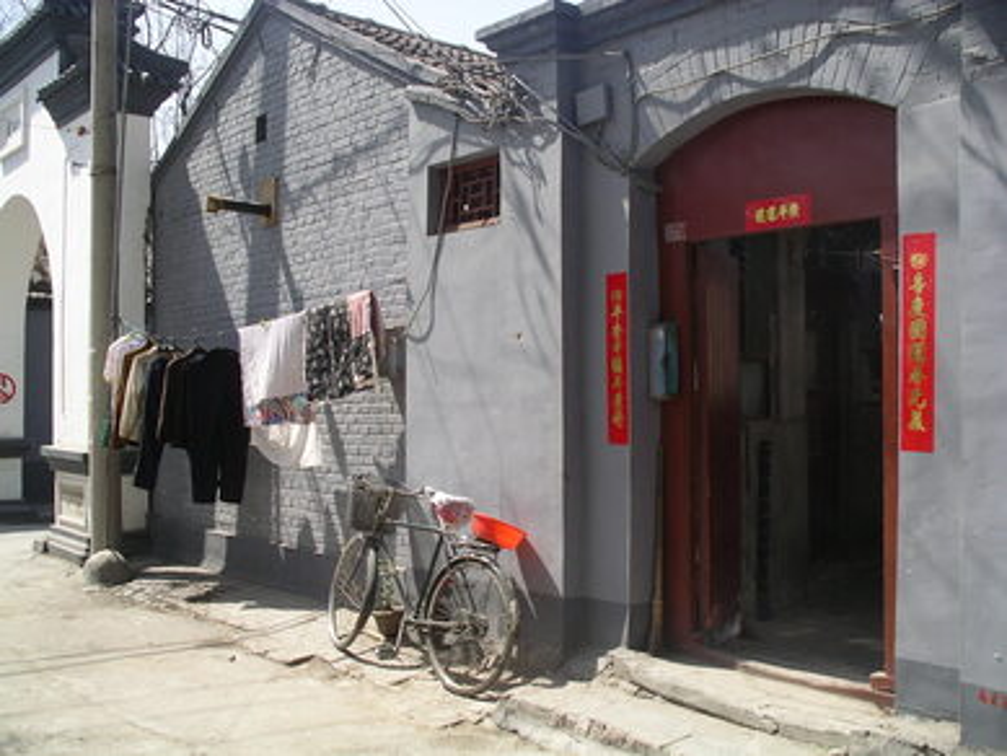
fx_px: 1077
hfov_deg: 50.1
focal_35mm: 37
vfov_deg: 38.7
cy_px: 378
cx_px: 504
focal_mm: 7.8
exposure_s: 1/367
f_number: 4.3
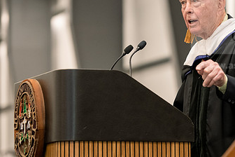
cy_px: 80
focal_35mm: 233
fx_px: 1521
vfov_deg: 5.9
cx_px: 170
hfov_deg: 8.8
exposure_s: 1/200
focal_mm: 135
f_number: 3.5
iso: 3200
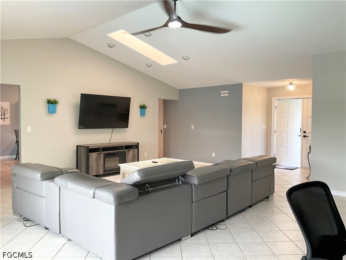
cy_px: 130
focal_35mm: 29
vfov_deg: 48.2
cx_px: 173
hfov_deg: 61.7
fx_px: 290
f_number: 1.8
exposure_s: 1/42
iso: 125
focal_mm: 3
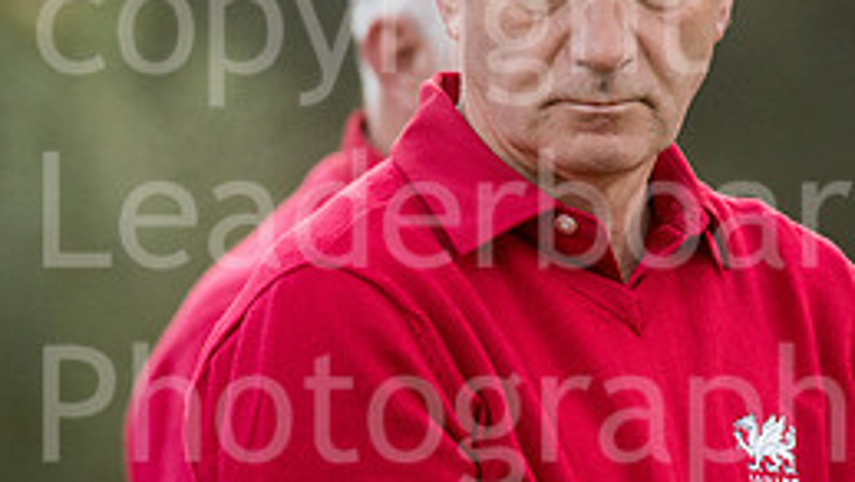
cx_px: 442
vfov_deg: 1.6
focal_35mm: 772
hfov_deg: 2.8
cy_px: 212
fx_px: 17511
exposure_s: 1/640
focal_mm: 300
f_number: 7.1
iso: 1000
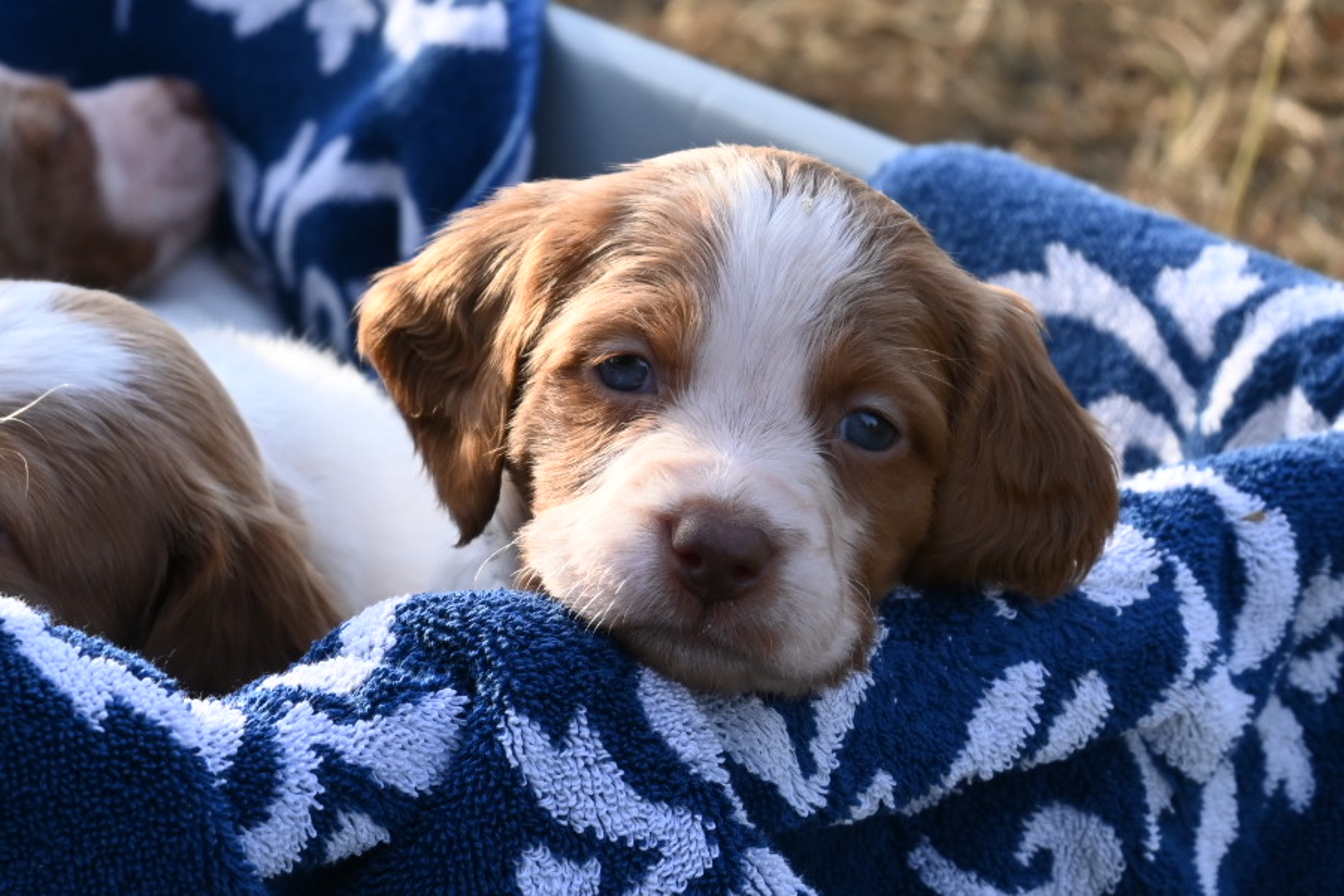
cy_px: 390
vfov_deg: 10.2
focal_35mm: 135
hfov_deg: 15.2
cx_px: 796
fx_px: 5040
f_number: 6.3
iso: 400
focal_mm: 50
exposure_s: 1/250
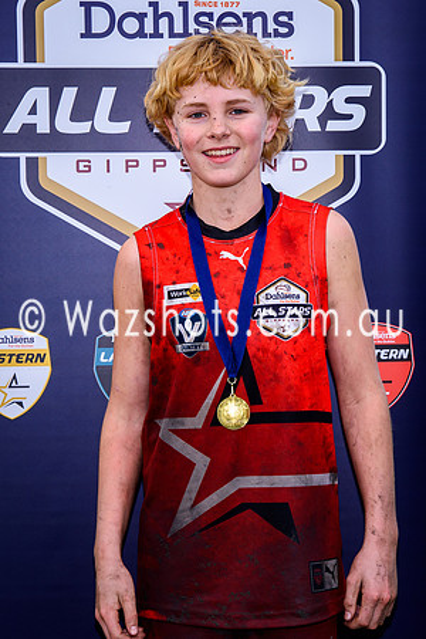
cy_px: 331
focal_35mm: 106
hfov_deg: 13.0
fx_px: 1874
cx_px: 220
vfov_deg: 19.3
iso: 125
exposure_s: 1/160
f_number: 5.6
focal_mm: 42
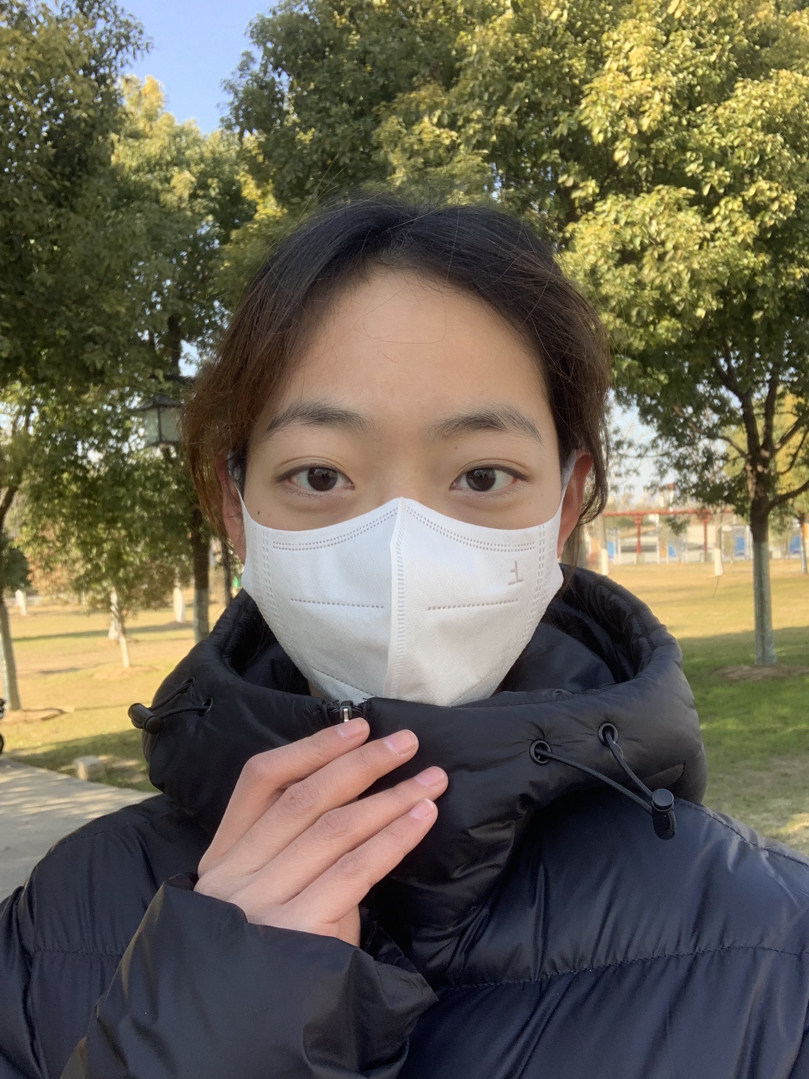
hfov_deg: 44.2
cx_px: 404
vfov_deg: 56.8
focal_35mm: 32
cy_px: 540
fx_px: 997
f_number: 2.2
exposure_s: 1/283
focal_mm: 2.87
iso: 16
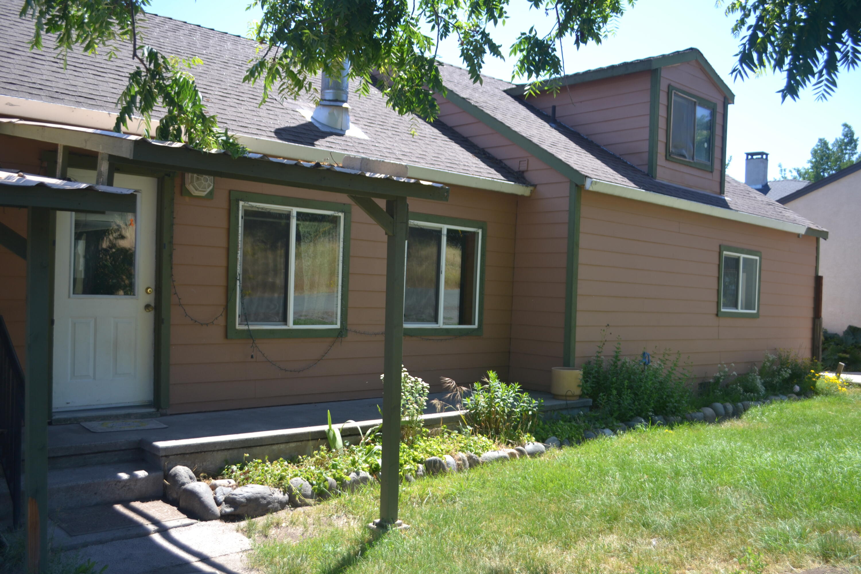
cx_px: 430
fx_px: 789
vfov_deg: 40.0
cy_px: 287
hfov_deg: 57.2
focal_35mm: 33
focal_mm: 22
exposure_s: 1/250
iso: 100
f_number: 3.8
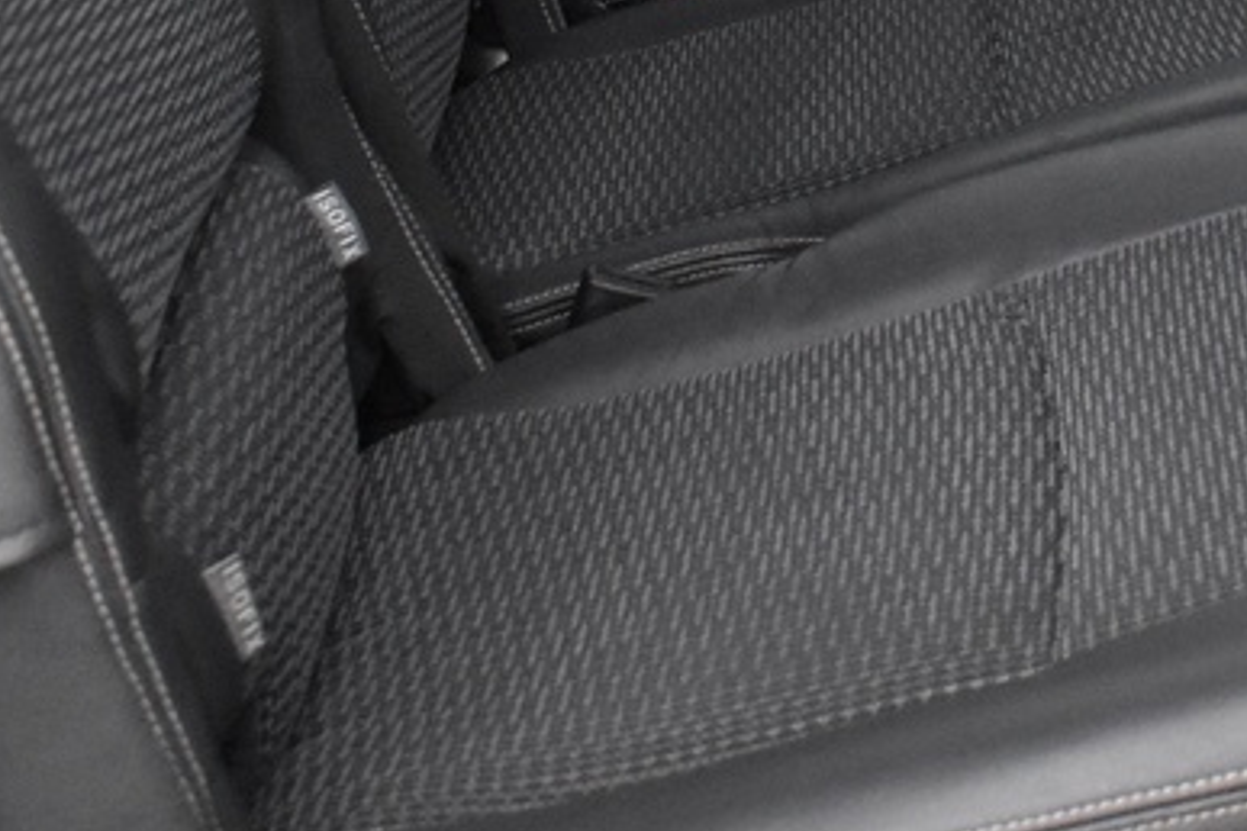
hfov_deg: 17.7
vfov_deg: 11.8
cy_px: -238
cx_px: 1257
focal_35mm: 113
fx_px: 3914
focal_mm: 18
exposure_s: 1/30
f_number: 3.5
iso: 3200
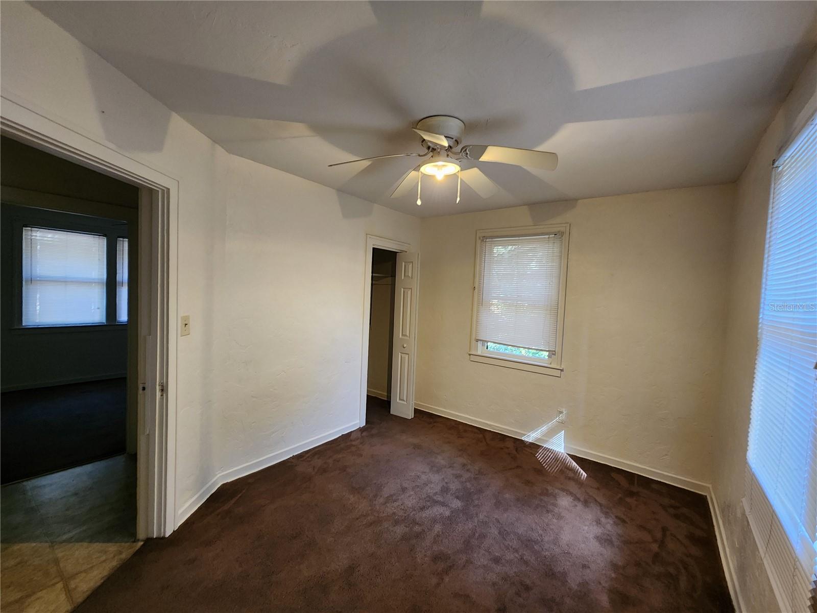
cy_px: 306
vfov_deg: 89.9
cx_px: 408
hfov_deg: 106.2
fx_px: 307
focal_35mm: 13
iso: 320
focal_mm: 2.2
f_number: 2.2
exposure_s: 1/30
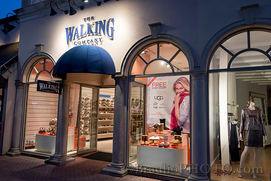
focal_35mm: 28
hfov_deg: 64.7
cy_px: 92
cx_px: 134
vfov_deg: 45.8
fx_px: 214
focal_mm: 28
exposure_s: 1/100
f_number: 4
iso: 1600
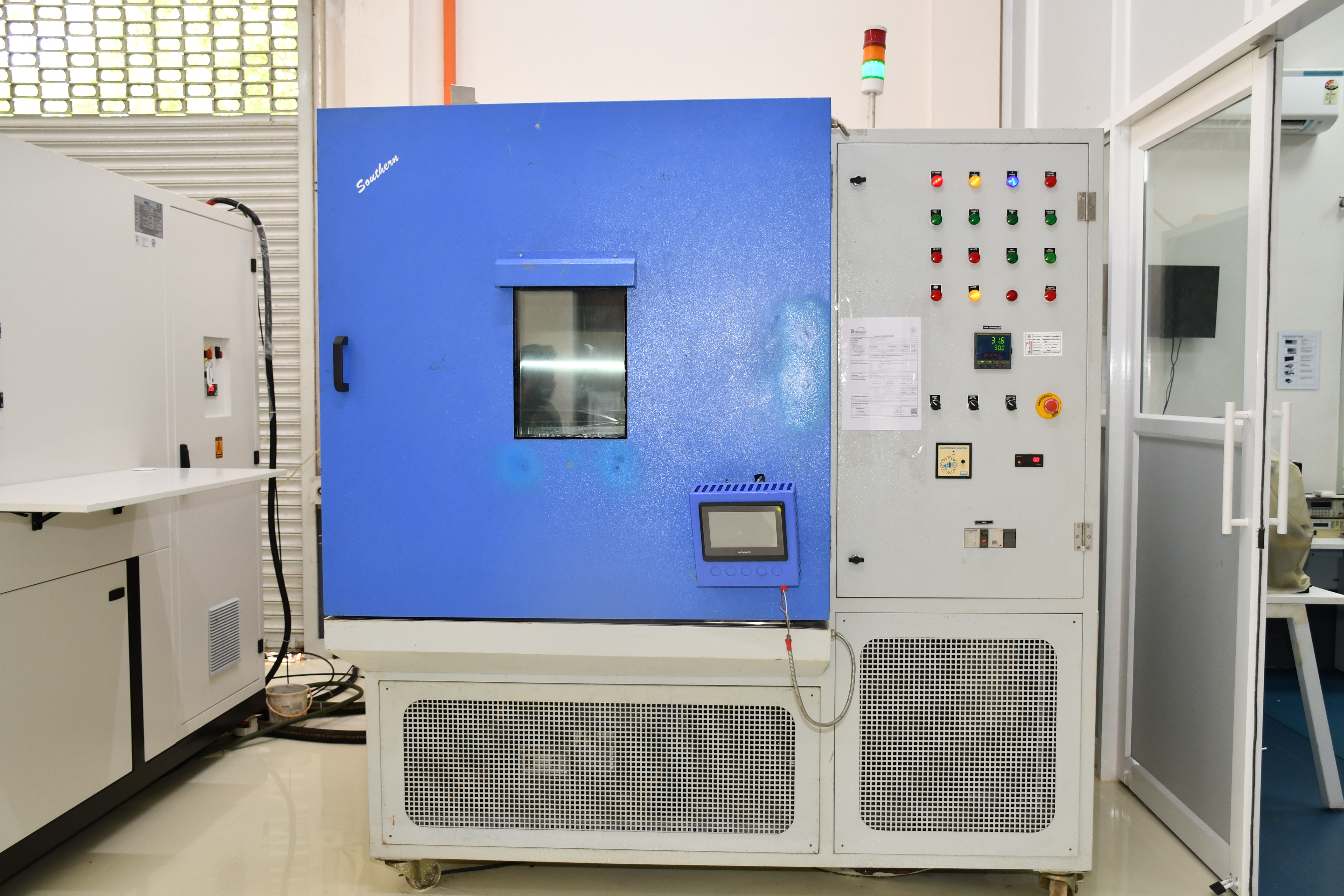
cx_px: 672
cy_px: 448
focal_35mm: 33
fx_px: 1232
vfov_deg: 40.0
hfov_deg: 57.2
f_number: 4
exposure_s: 1/60
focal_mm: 22
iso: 450
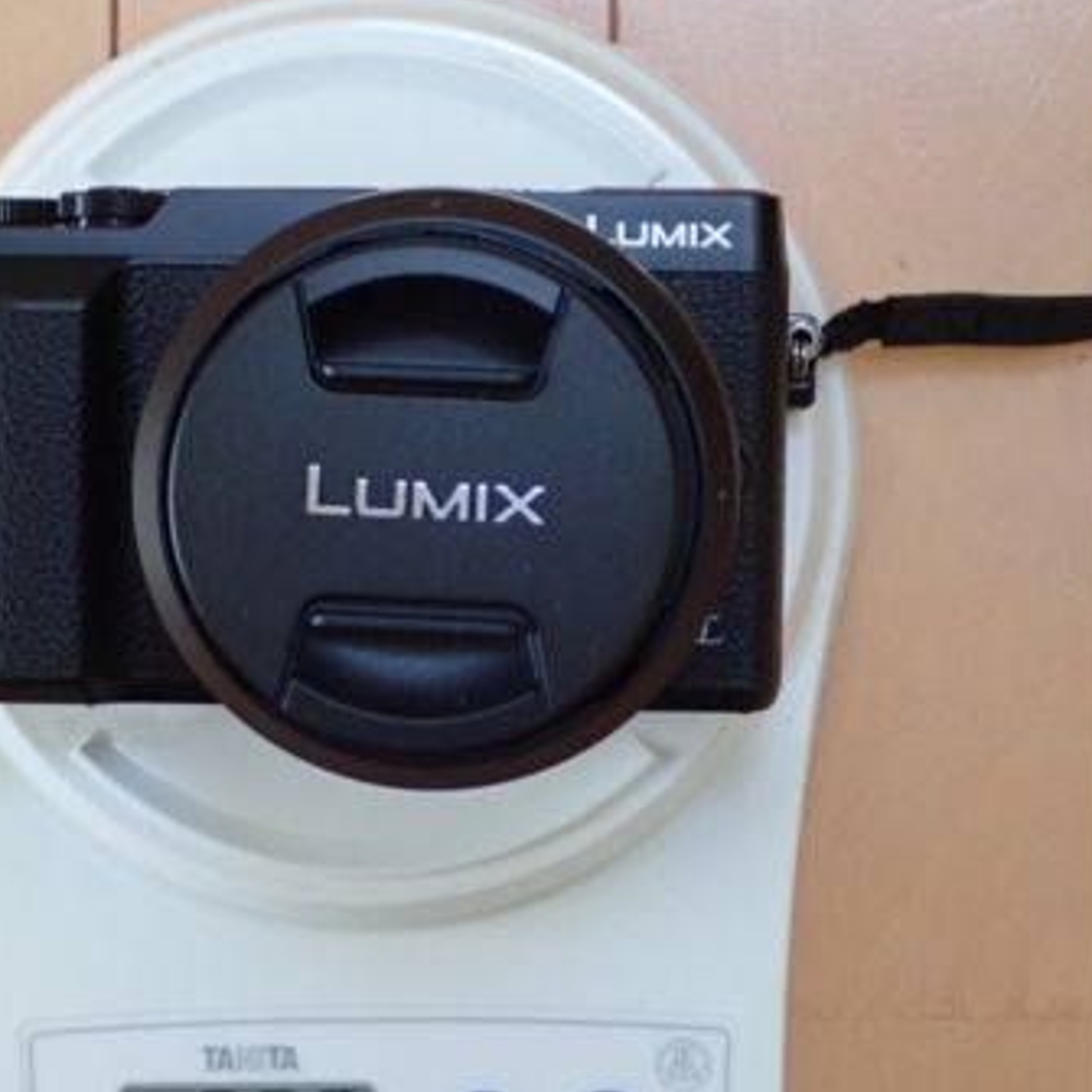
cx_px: 443
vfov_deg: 14.9
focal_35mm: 117
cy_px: 681
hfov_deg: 14.9
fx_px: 4176
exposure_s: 1/20
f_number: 4.2
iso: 800
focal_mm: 13.47
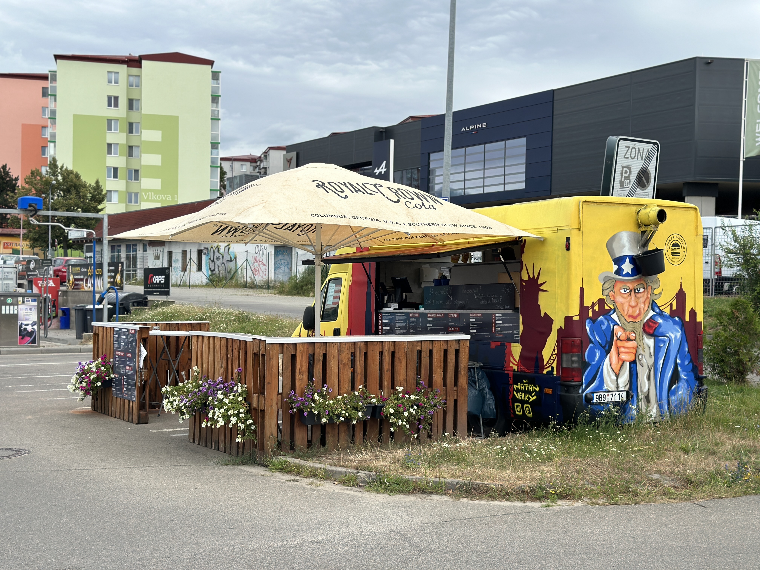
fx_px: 1054
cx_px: 380
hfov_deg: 39.7
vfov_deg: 30.3
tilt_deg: +0.4
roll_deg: -1.0
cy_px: 285
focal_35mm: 48
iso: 100
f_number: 1.78
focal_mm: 6.86
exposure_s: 1/2809
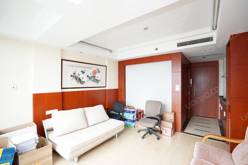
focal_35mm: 16
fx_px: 110
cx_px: 124
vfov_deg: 73.7
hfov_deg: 96.7
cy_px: 82
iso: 1250
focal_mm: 16
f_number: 5
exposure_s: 1/60
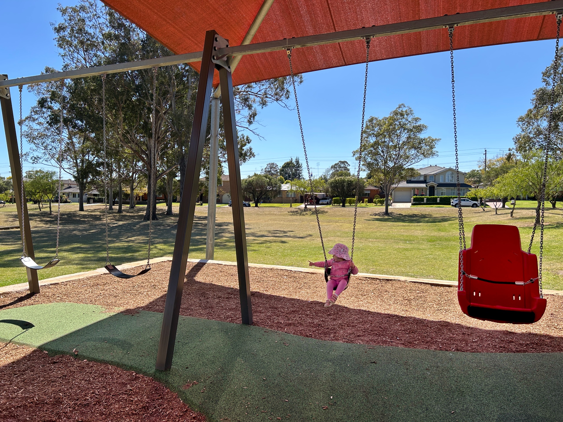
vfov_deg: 53.1
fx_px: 423
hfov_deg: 67.3
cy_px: 211
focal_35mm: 26
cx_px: 282
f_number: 1.5
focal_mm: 5.7
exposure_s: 1/1972
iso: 50
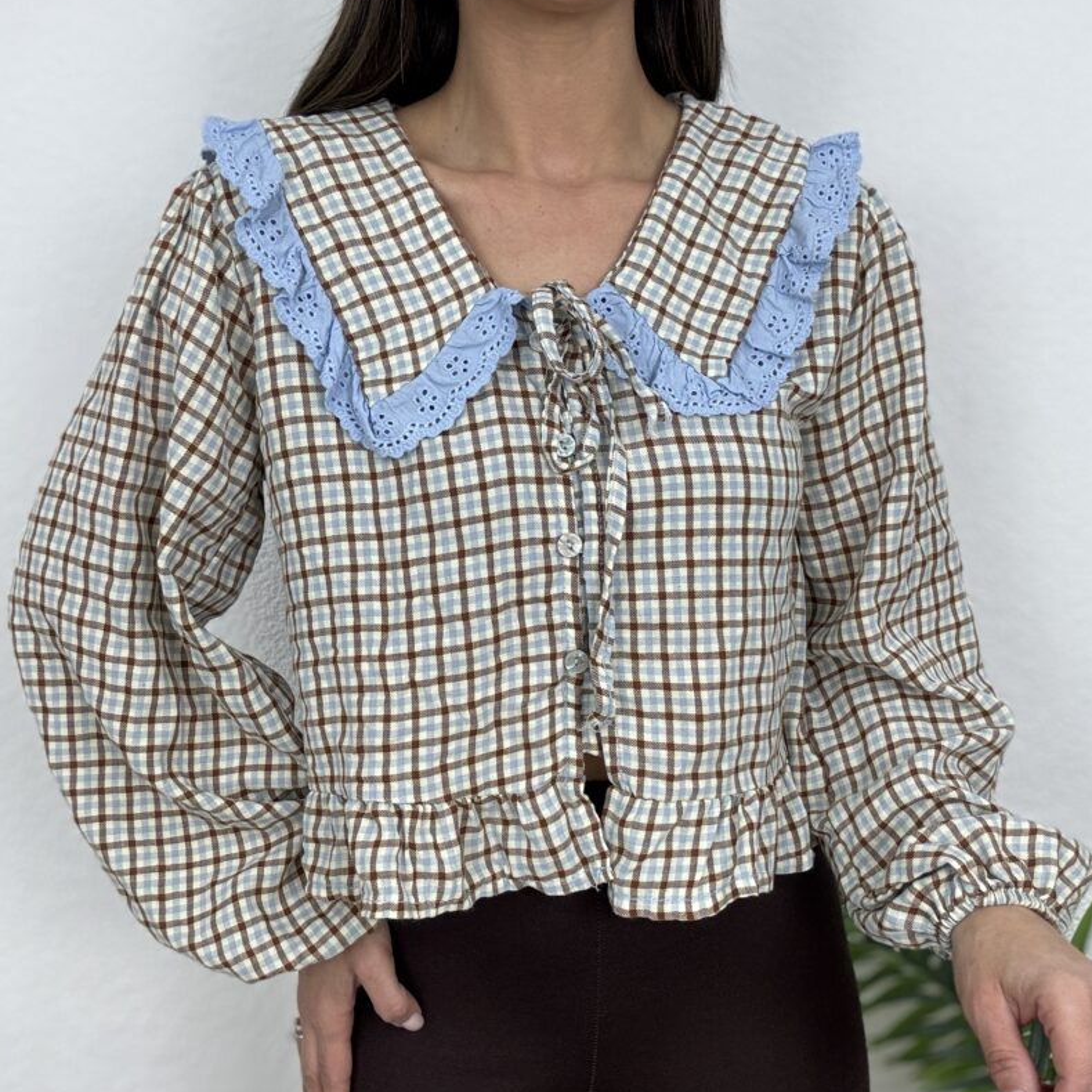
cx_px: 545
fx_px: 1285
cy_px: 588
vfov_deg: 46.0
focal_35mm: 36
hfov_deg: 46.0
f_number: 1.9
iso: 64
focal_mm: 2.69
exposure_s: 1/100
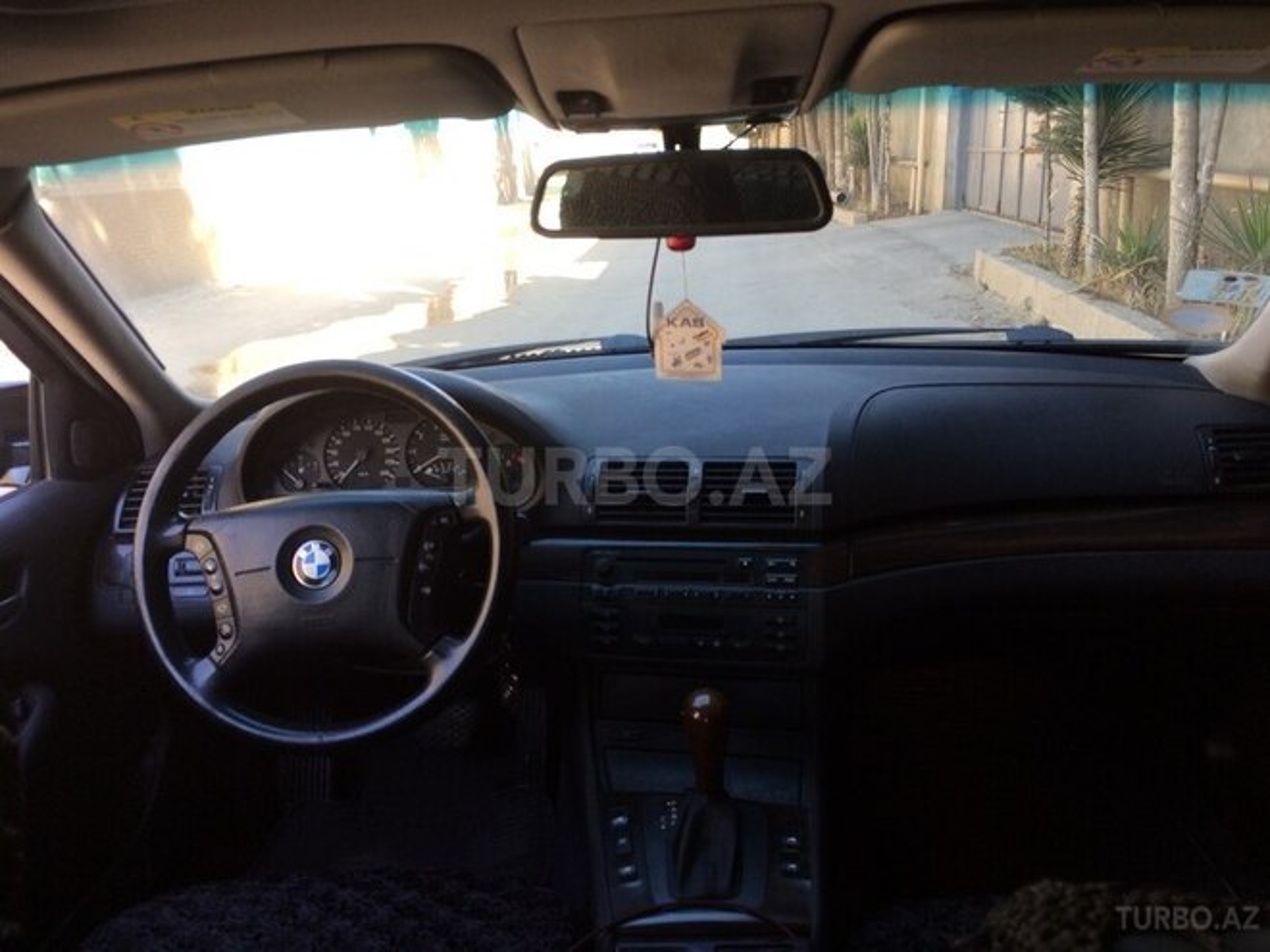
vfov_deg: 48.2
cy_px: 476
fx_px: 1064
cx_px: 635
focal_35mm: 29
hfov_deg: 61.7
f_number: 2.2
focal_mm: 4.15
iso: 40
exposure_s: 1/100
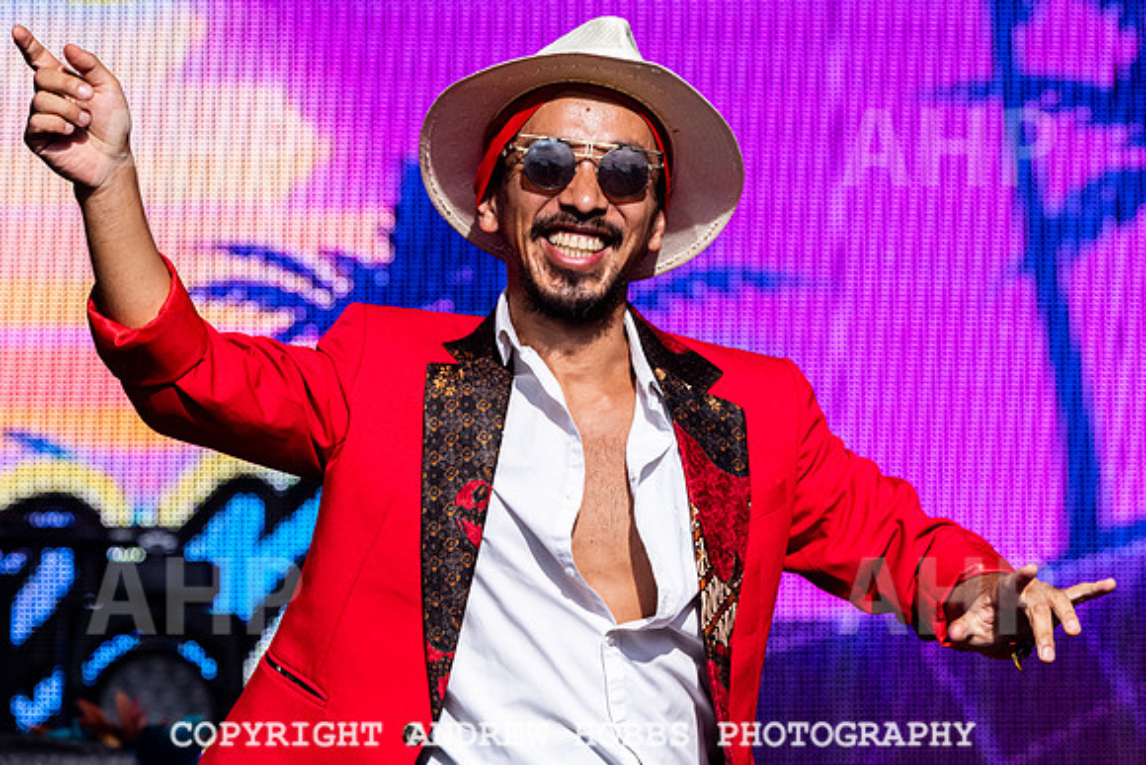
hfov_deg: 9.0
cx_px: 575
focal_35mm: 228
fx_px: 7265
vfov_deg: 6.0
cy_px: 209
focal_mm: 145
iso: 640
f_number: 5
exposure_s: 1/6400
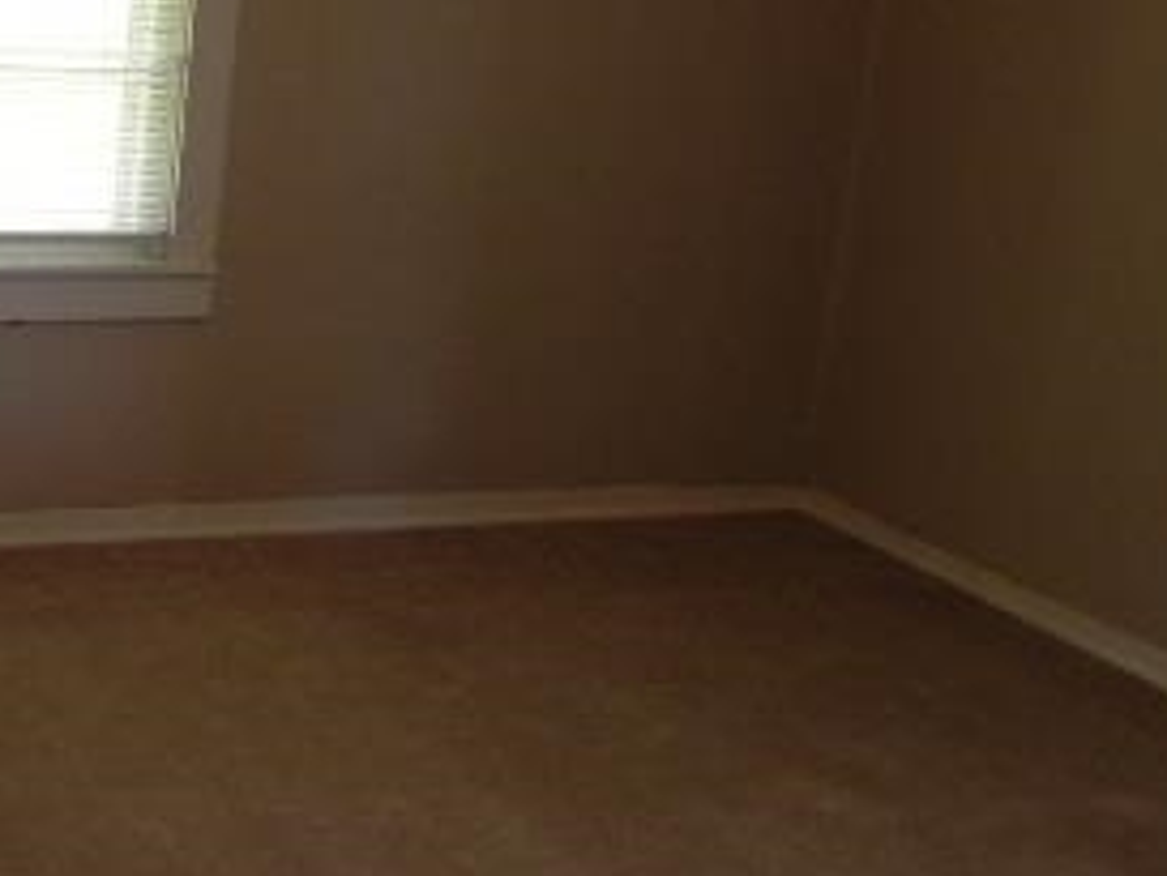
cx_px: -141
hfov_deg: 28.5
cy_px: 269
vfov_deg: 23.9
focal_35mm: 61
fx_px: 2057
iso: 173
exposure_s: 1/30
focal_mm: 4.6
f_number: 2.8
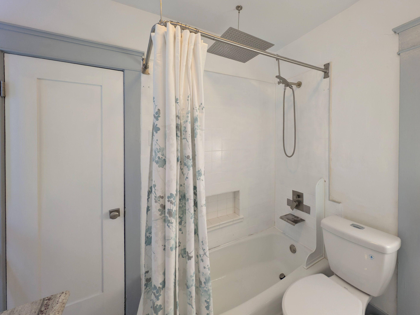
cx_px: 210
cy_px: 158
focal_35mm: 12
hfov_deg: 110.5
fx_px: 146
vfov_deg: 94.5
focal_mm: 2.23
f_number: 1.95
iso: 40
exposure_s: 1/120
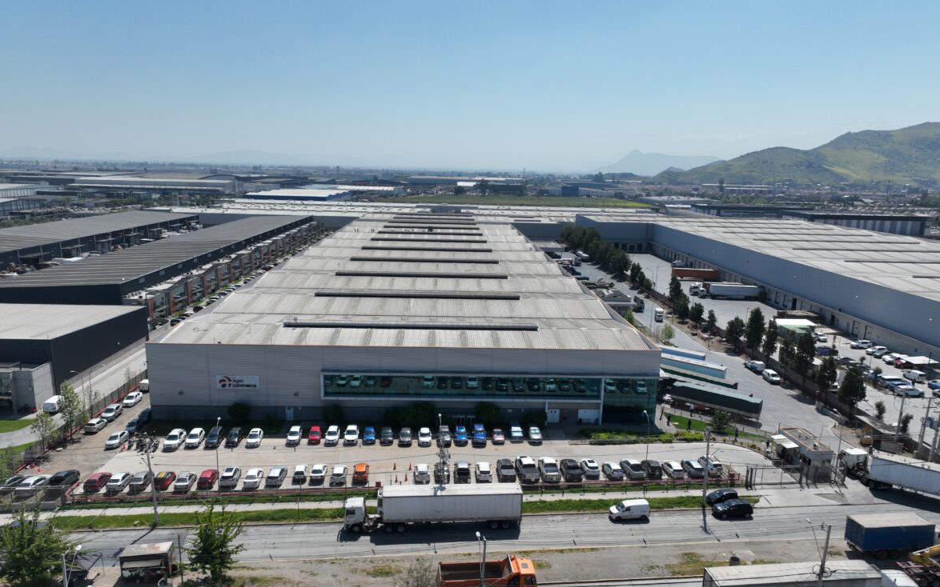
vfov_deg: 47.5
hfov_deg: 70.4
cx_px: 473
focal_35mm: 26
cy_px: 326
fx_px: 666
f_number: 2.8
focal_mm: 12.29
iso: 100
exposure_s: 1/2500
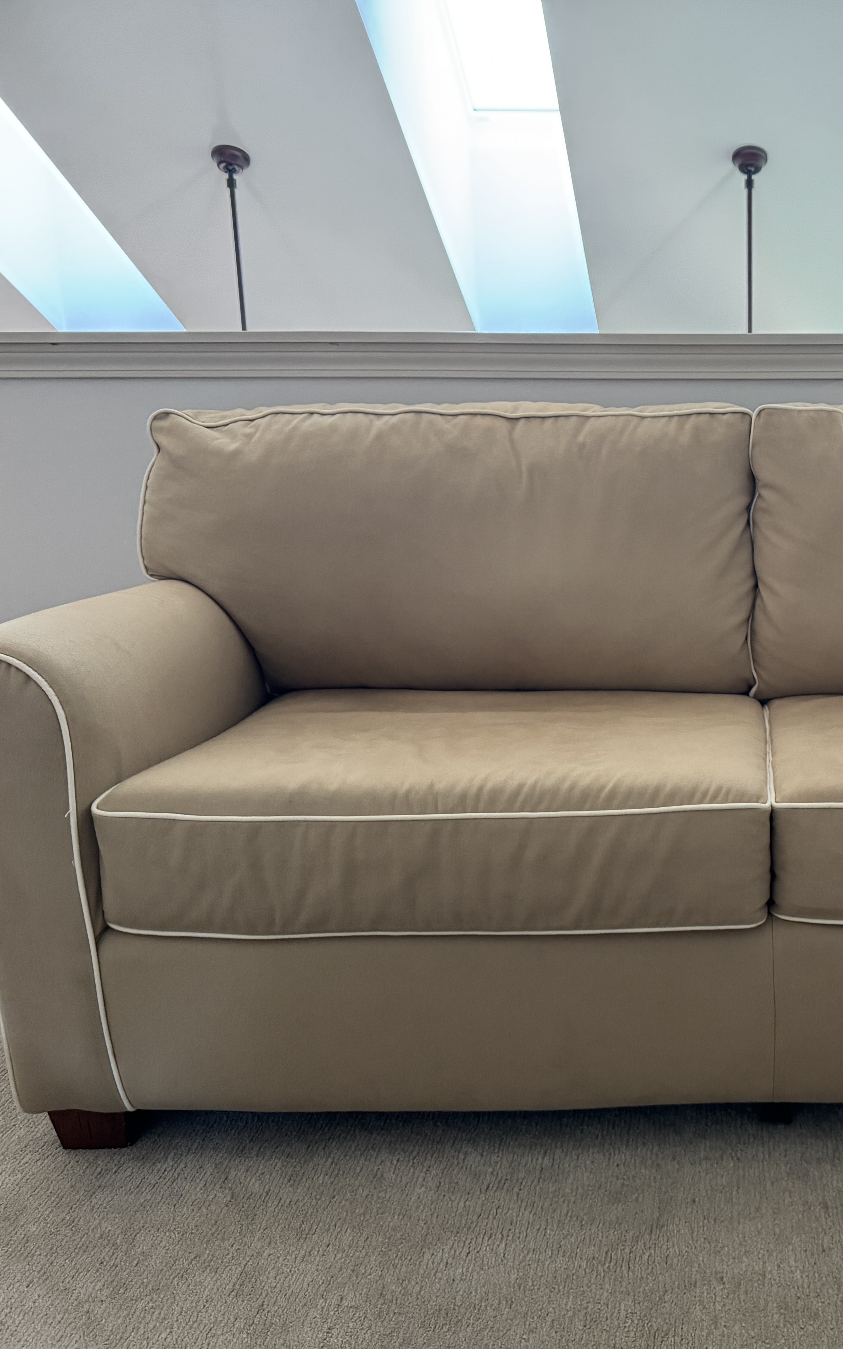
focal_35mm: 34
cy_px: 675
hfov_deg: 35.0
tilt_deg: -13.0
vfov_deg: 56.7
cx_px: 767
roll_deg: +0.2
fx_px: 1250
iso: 400
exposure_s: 1/60
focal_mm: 6.76
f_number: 1.78
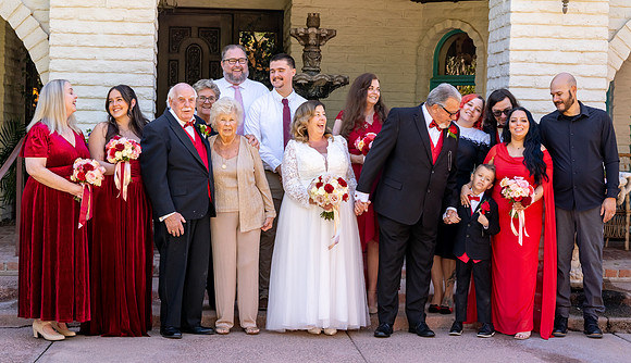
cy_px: 200
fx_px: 1321
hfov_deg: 26.9
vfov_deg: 15.7
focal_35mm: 79
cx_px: 308
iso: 500
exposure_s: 1/250
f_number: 7.1
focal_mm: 70
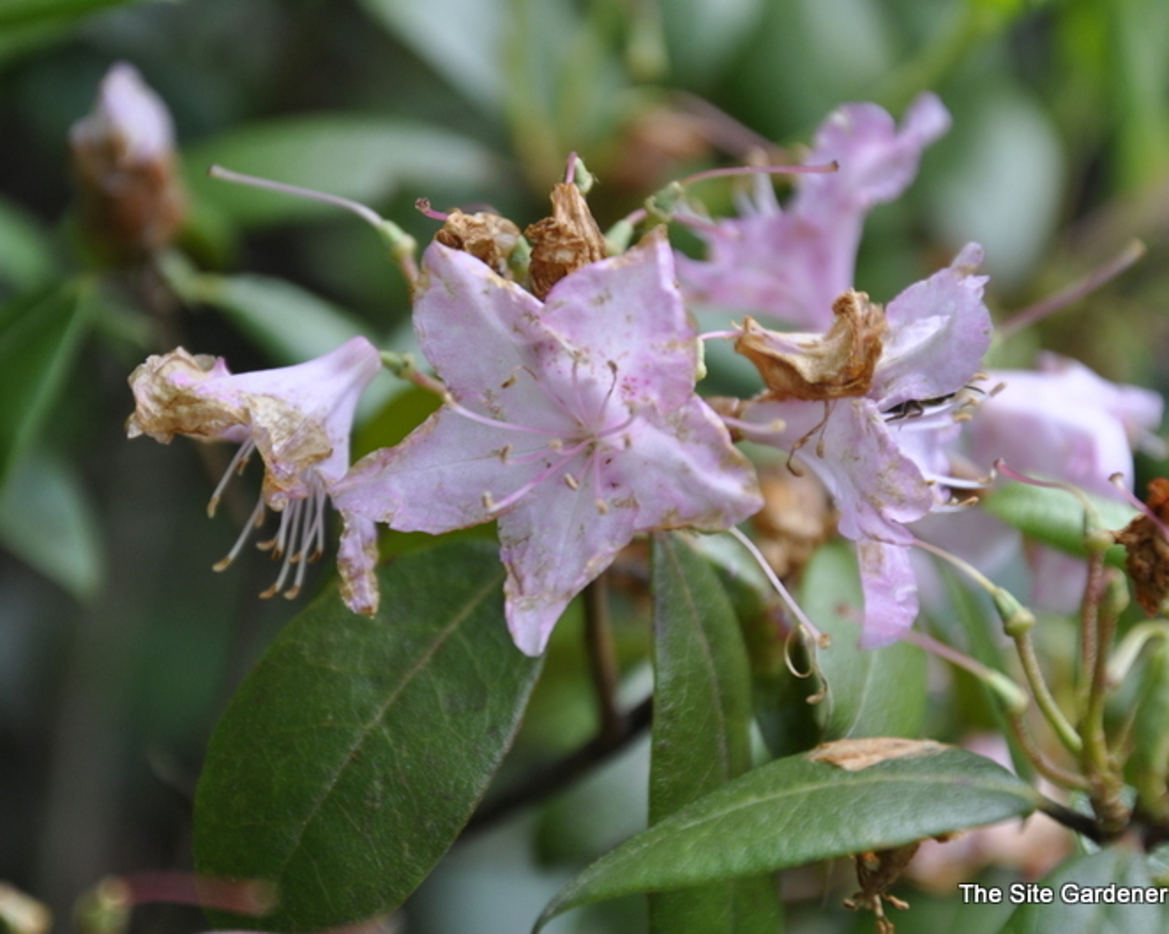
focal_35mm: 179
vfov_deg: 8.7
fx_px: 6175
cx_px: 496
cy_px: 468
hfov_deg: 10.8
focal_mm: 105
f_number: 5.6
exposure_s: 1/125
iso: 400
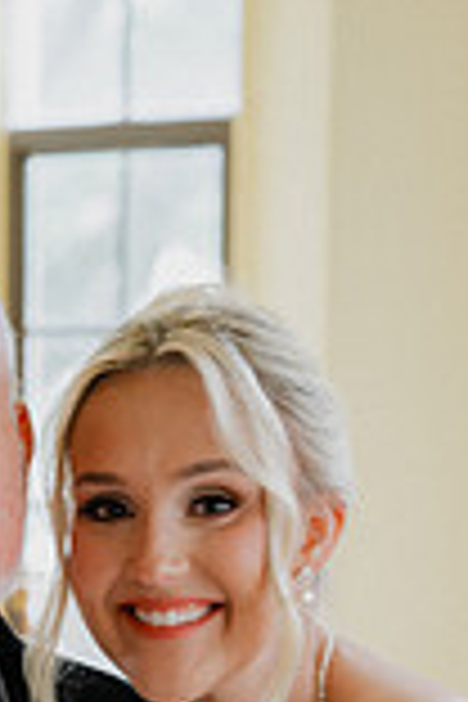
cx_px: 72
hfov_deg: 7.7
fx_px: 3490
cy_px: 918
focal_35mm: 179
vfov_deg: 11.2
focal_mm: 62
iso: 400
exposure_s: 1/100
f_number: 3.5
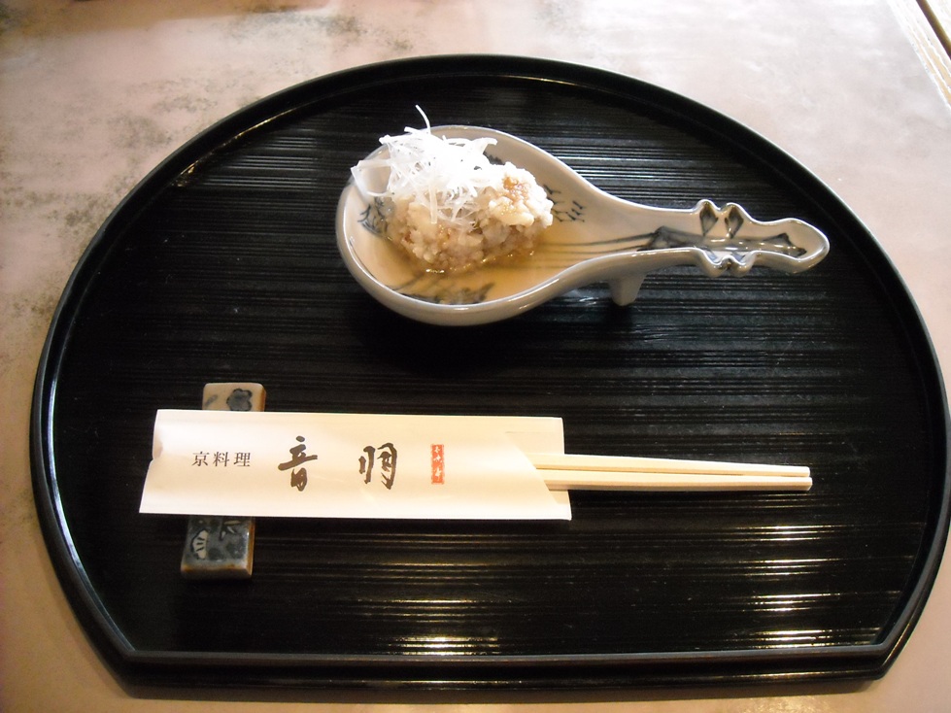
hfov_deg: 52.6
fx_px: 961
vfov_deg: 40.7
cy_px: 356
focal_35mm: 35
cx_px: 476
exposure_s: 1/17
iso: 800
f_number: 2.8
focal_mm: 5.7
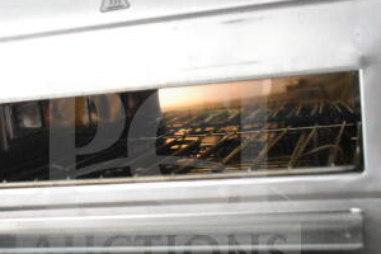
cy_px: 182
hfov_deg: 32.8
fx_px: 646
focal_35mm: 61
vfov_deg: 22.1
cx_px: 157
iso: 14400
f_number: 3.5
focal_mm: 20
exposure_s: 1/30
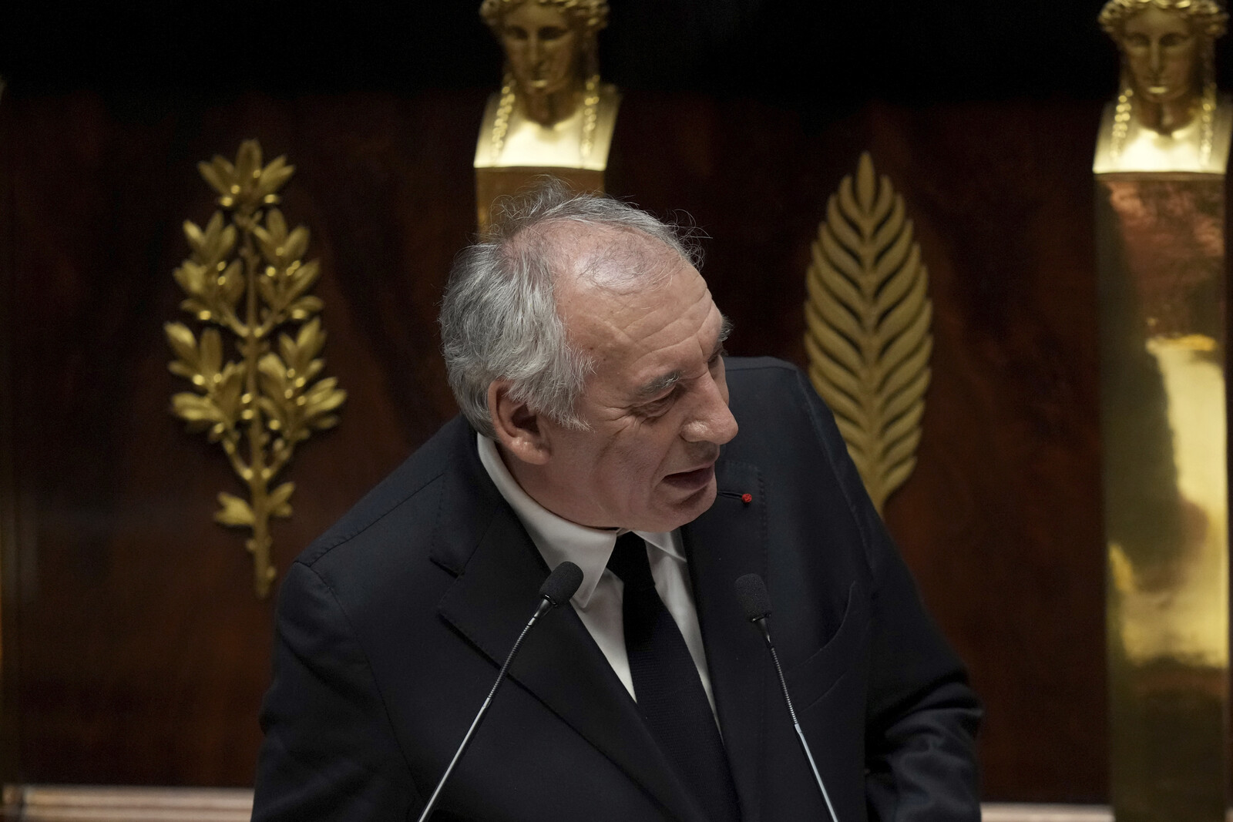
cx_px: 616
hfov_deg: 5.2
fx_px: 13700
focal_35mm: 400
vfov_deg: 3.4
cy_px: 411
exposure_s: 1/800
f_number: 2.8
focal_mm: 400
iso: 4000
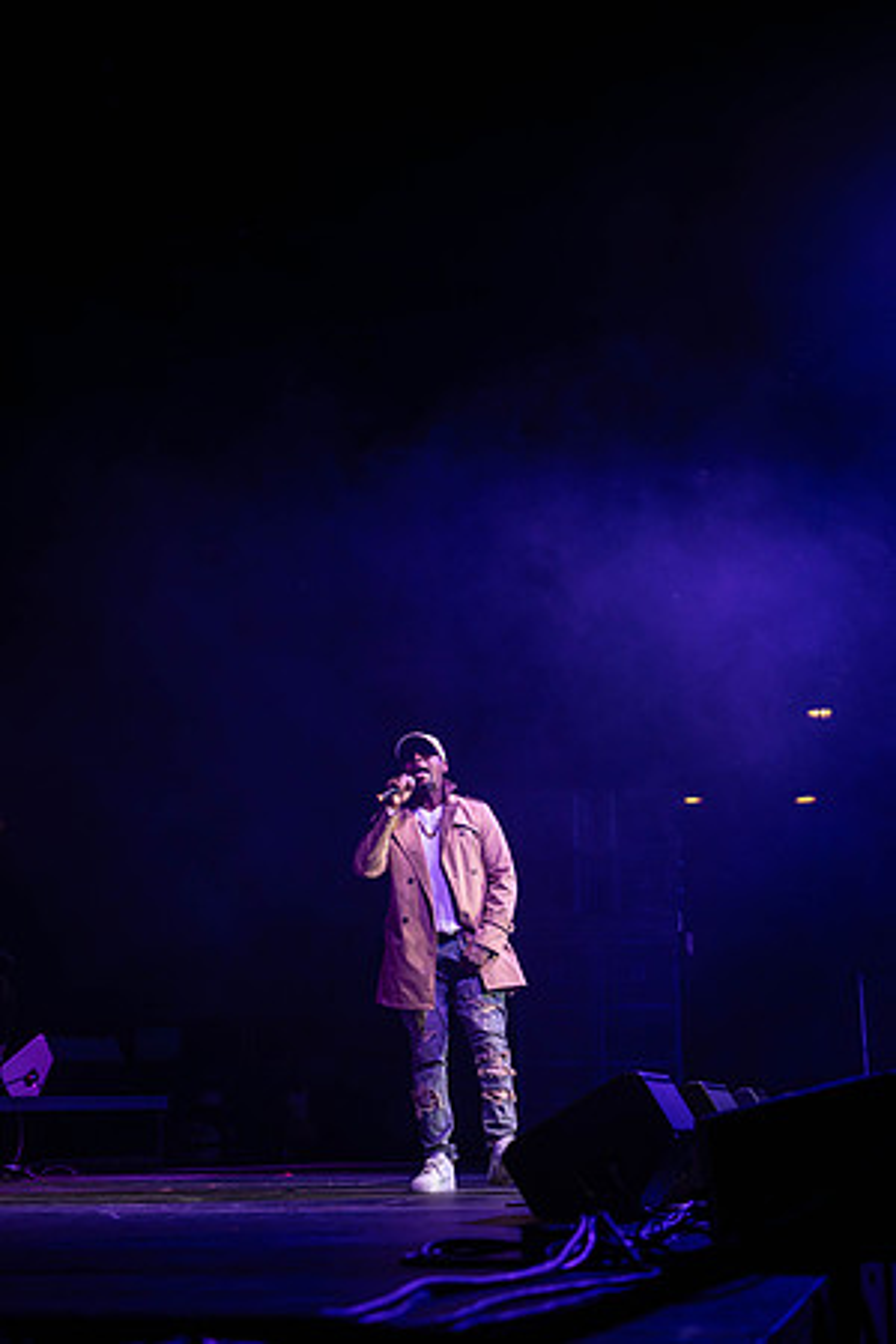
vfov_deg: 28.8
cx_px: 448
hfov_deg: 19.5
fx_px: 2613
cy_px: 672
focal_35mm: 70
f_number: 2.8
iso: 1250
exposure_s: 1/800
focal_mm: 70
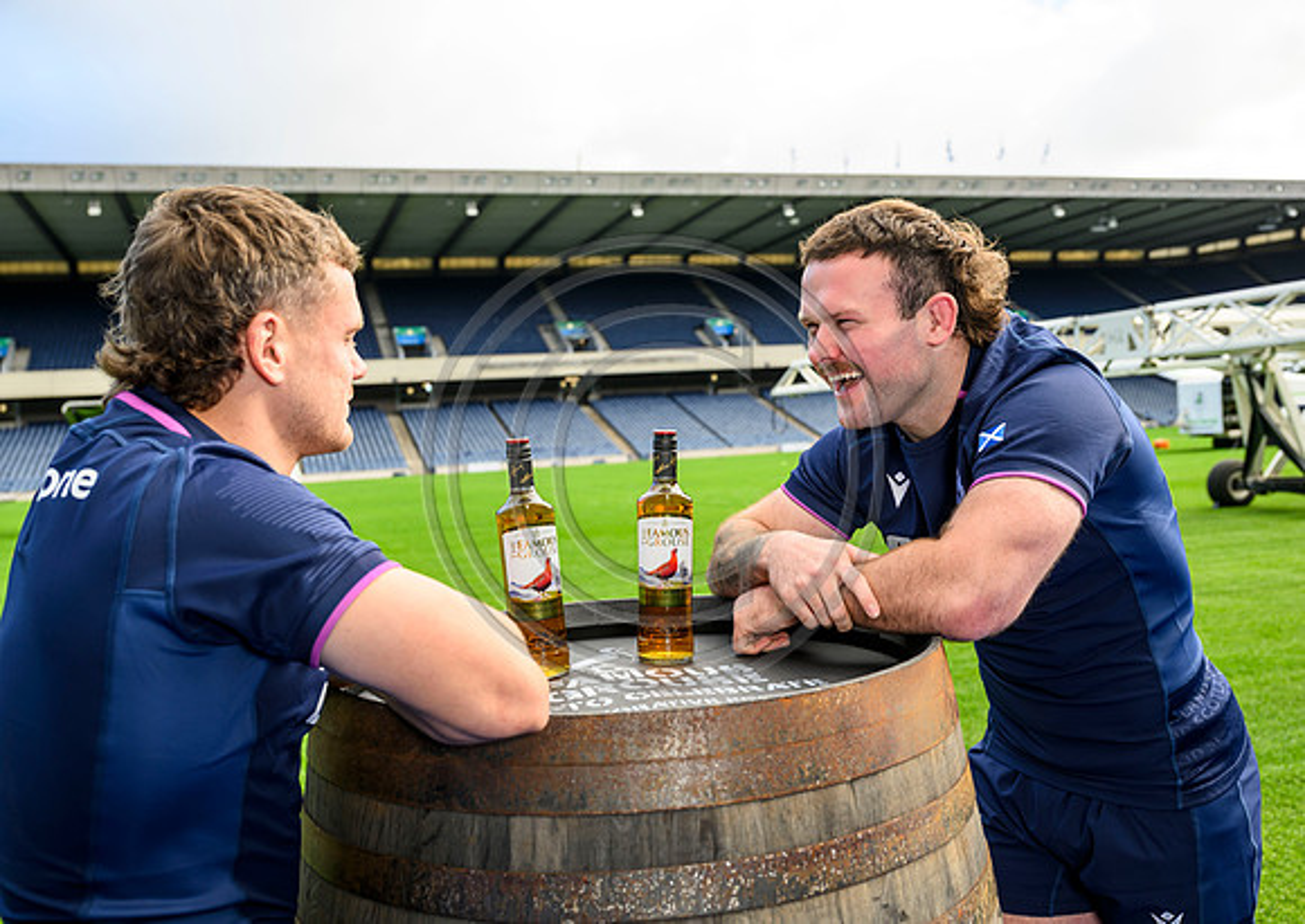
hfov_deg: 53.6
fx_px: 1290
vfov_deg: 39.4
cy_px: 462
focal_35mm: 35
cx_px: 693
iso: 160
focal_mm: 33.5
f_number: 4.5
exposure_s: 1/200
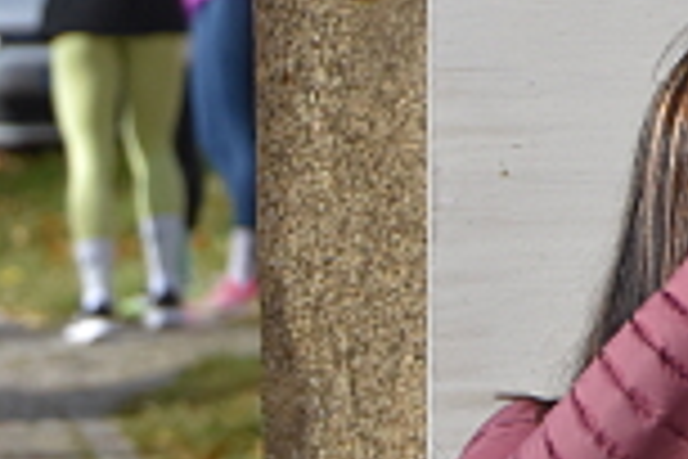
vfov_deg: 1.7
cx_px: -472
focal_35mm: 826
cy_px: 538
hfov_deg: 2.5
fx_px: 15777
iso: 400
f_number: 5.6
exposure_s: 1/1250
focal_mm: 105
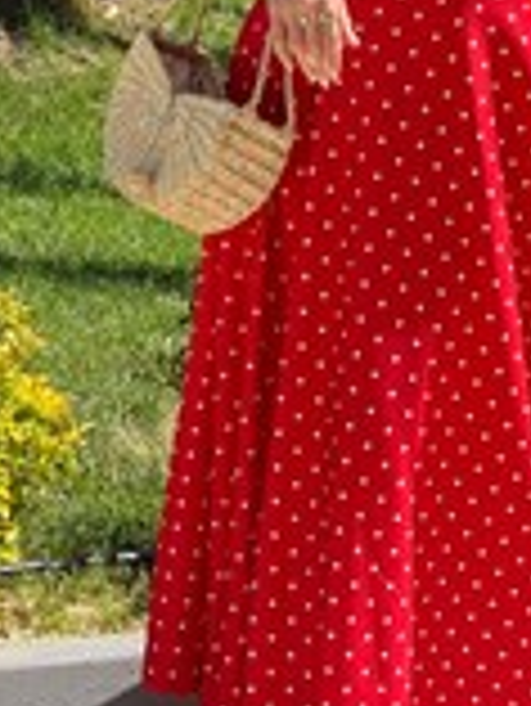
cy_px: 110
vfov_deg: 14.3
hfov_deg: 10.8
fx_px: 2798
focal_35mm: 137
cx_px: 423
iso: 20
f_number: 2
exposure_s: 1/675
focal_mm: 6
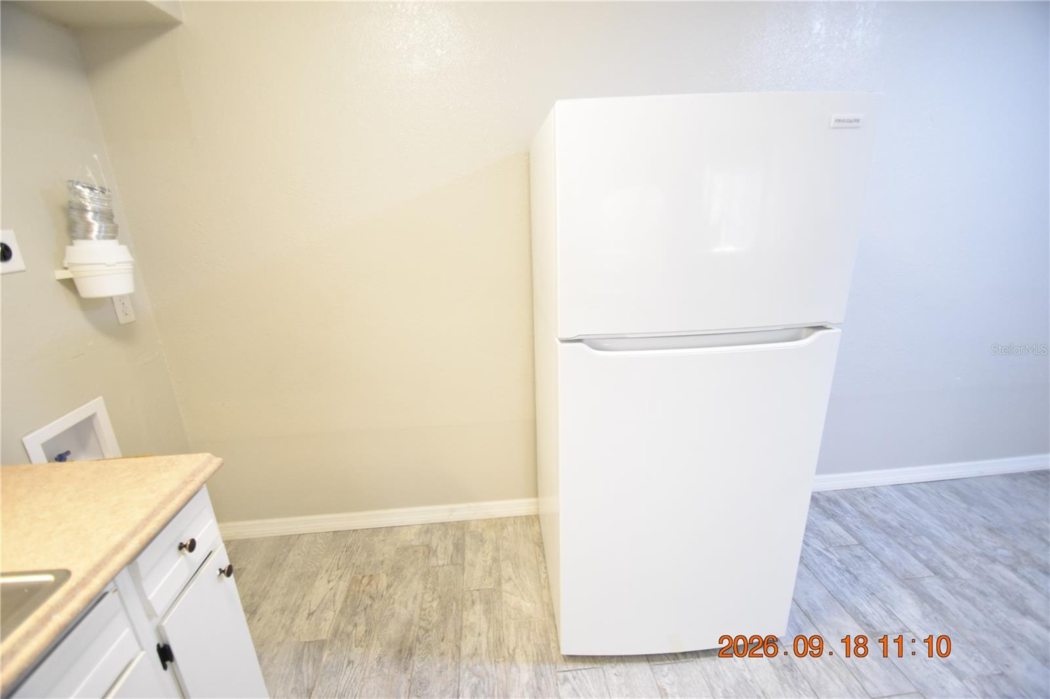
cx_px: 525
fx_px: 437
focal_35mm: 15
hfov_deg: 100.4
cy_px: 350
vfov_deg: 77.3
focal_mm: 10
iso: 1600
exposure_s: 1/60
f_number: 3.5
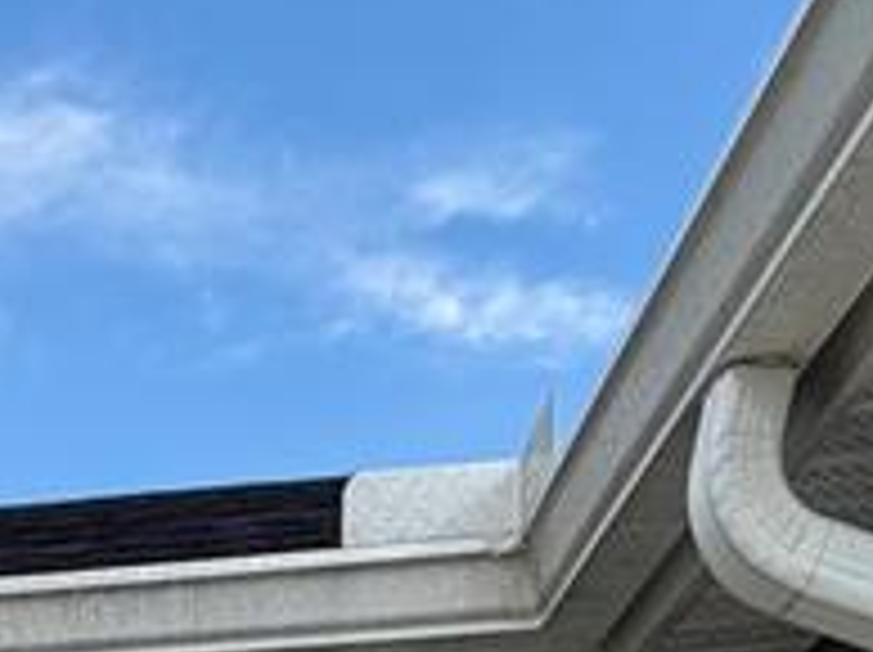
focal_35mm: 74
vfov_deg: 13.5
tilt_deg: -9.7
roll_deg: +1.5
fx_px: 1864
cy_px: 1628
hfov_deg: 23.9
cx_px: -184
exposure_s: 1/770
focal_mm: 2.22
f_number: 2.2
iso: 40
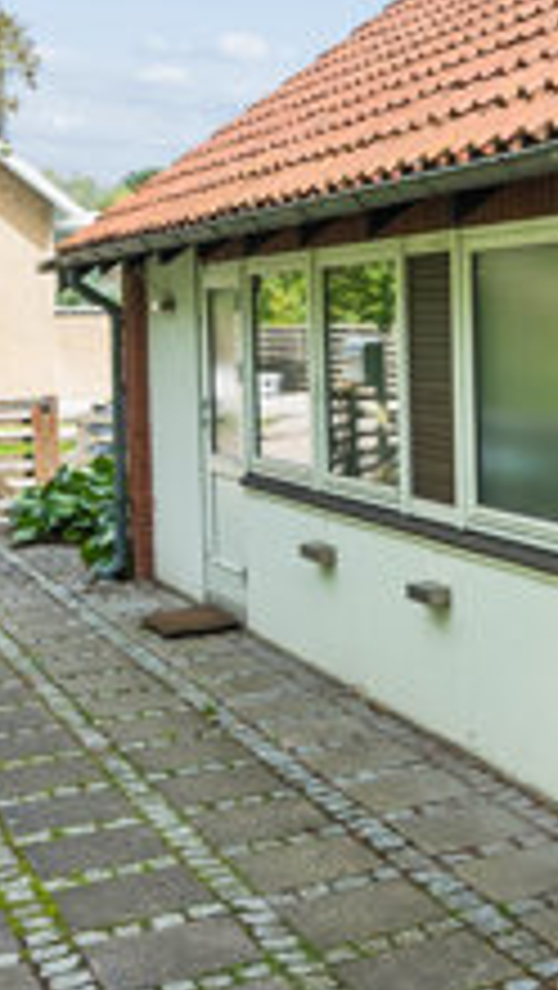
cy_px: 398
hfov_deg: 17.9
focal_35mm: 61
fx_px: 1602
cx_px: 810
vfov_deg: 34.2
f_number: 10
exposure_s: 1/200
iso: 250
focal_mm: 16
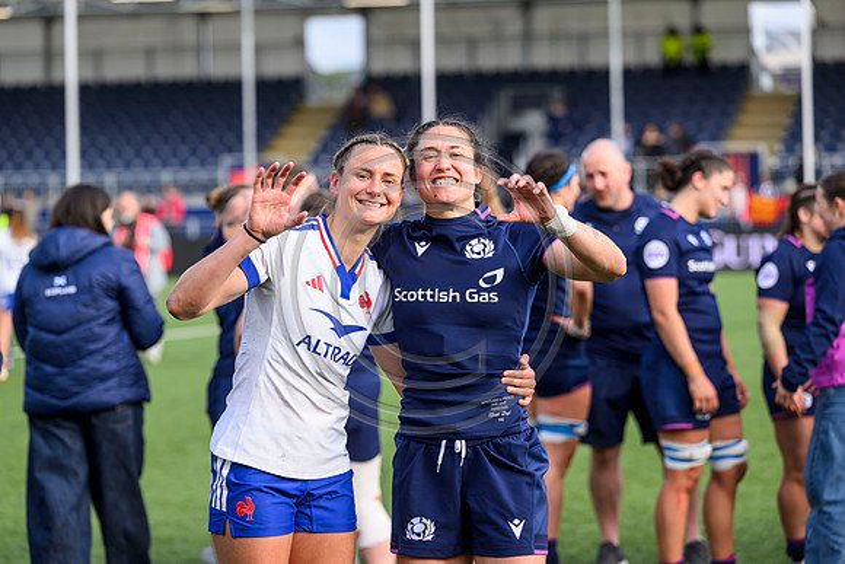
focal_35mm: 140
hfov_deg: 14.7
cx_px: 422
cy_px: 282
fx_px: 3287
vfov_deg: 9.8
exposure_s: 1/1250
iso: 500
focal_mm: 140
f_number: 4
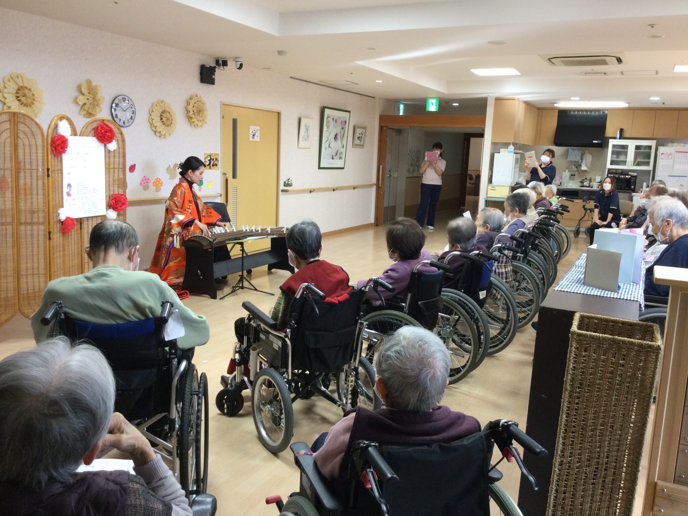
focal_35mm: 31
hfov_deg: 58.4
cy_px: 258
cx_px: 344
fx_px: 616
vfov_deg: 45.4
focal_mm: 3.3
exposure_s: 1/30
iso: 64
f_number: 2.4
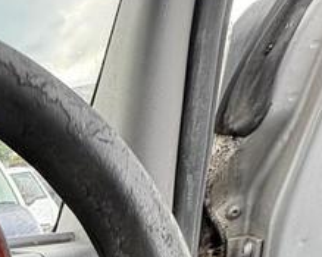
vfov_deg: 19.5
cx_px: -137
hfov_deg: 26.3
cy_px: 474
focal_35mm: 56
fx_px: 533
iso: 125
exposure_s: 1/103
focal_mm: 2.22
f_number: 2.2
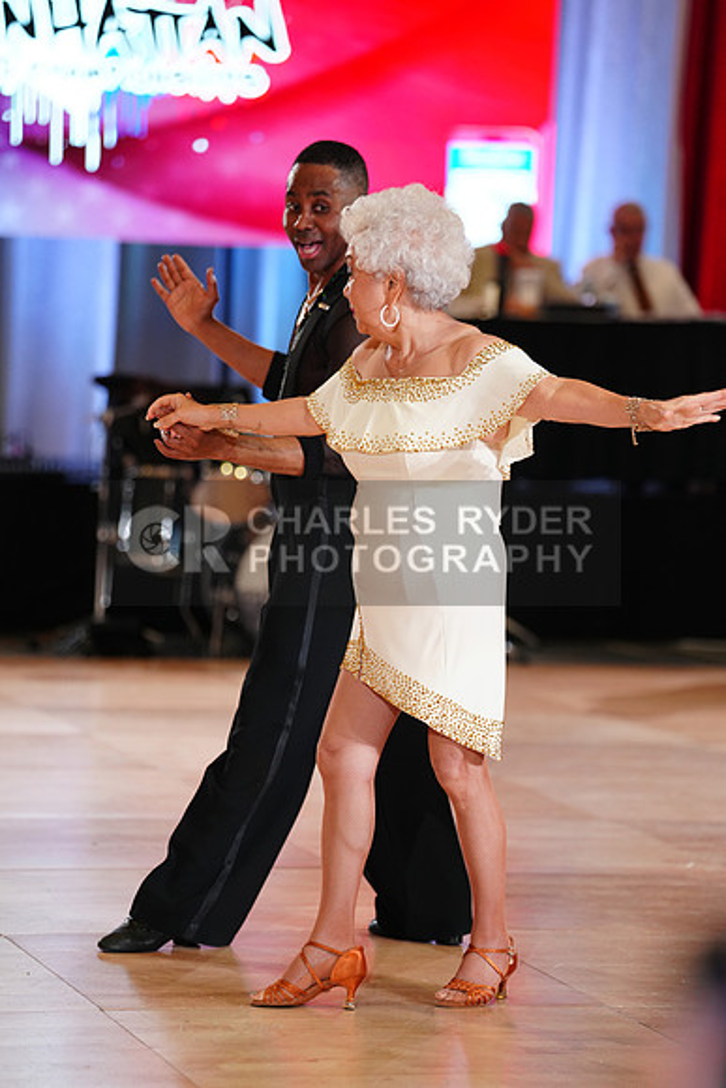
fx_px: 4232
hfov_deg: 9.8
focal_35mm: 140
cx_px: 363
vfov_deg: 14.7
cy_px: 544
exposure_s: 1/400
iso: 1600
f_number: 2.8
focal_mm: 140
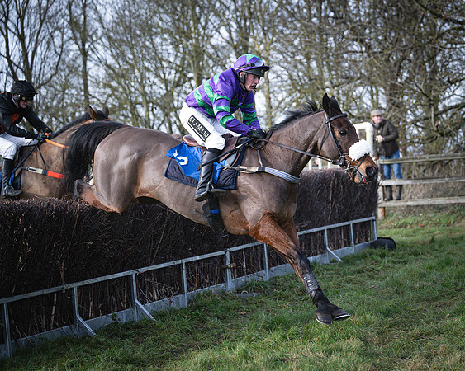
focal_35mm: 79
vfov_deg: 19.4
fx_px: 1085
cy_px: 186
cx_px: 279
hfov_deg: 24.2
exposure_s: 1/2000
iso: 400
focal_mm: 70
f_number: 2.8
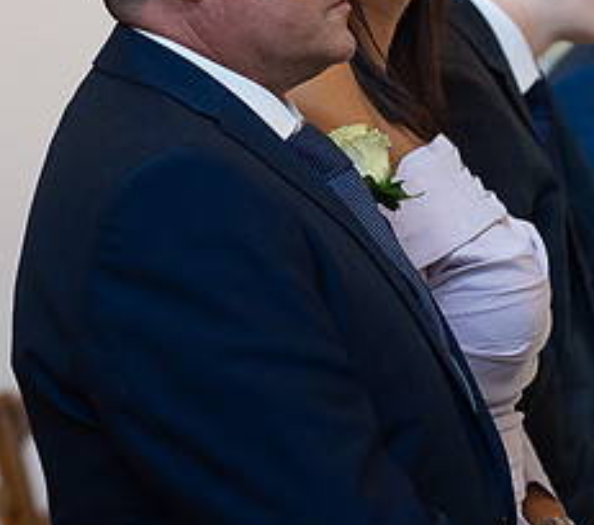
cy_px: -60
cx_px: 447
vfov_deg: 5.2
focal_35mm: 313
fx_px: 5732
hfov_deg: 5.9
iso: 1000
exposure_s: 1/160
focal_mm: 85
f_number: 2.8
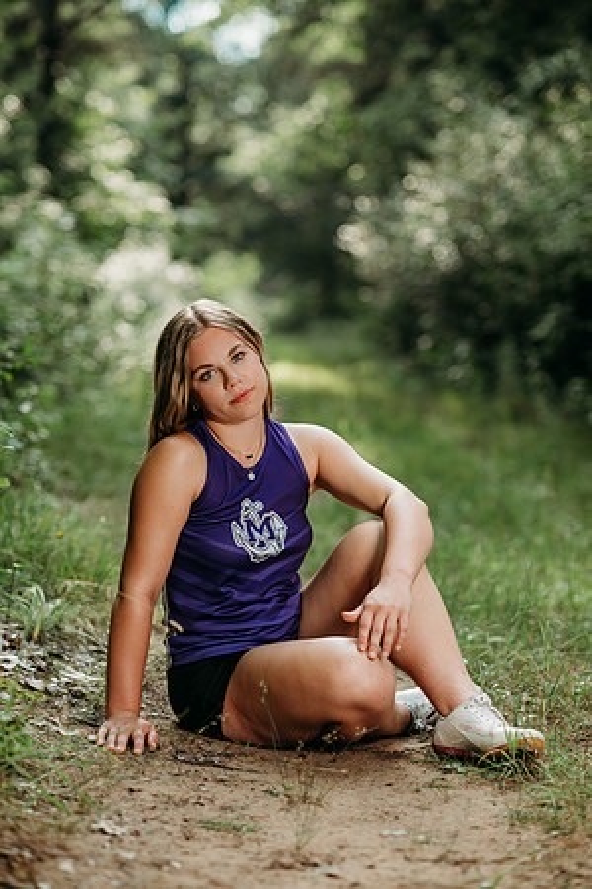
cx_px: 296
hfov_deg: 16.1
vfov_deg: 23.9
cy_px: 444
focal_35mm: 85
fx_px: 2097
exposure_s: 1/800
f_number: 2.8
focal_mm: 85
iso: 200
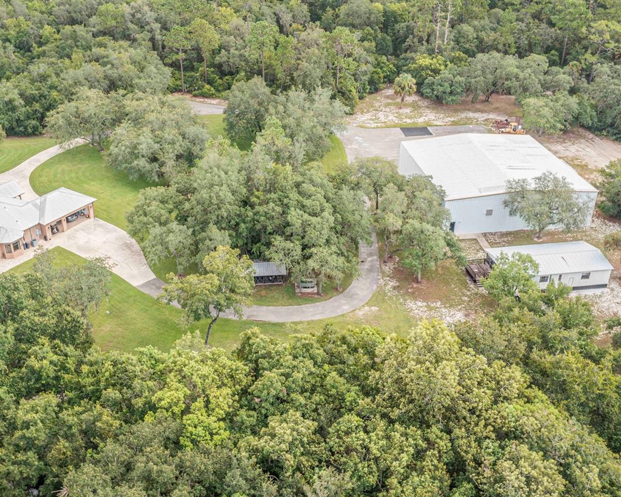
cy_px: 227
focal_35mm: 37
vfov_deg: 40.1
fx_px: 680
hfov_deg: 48.9
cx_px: 264
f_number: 4.5
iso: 100
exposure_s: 1/120
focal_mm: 10.26
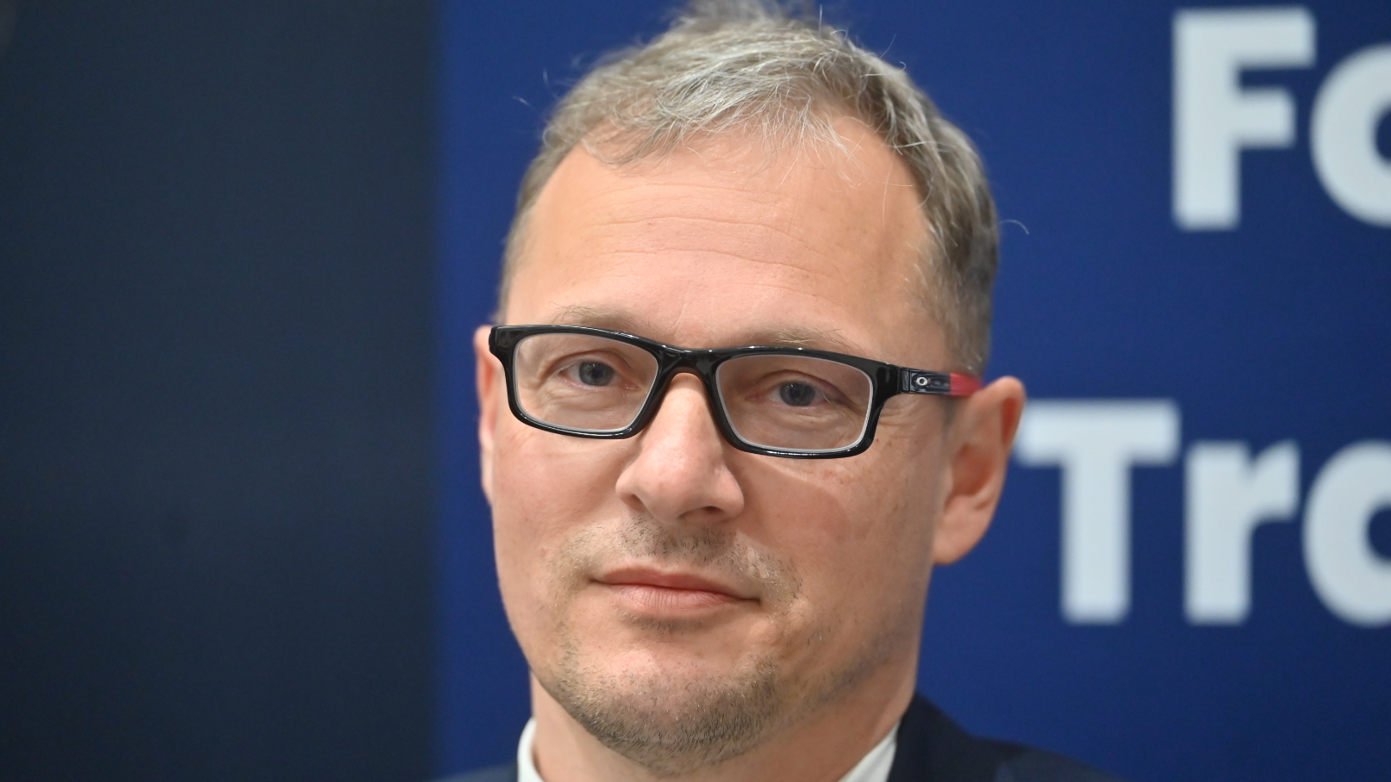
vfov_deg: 7.4
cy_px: 425
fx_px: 6012
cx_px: 696
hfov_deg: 13.2
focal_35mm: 163
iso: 3600
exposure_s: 1/400
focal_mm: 155
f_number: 2.8
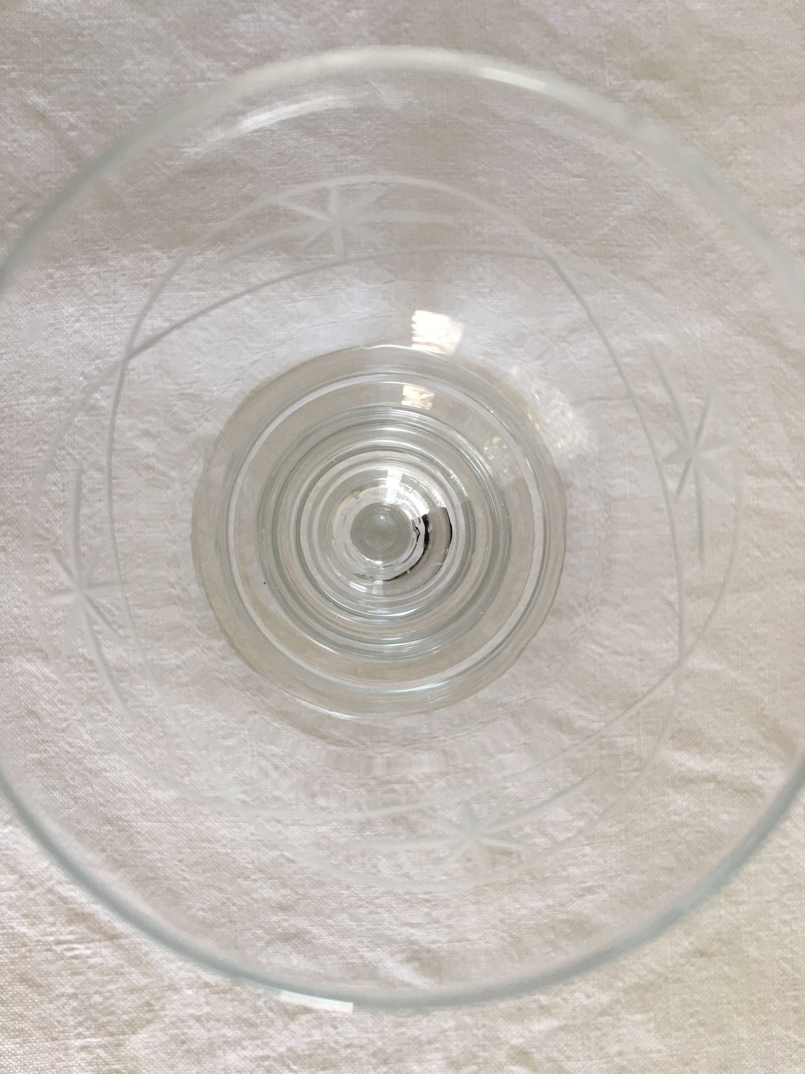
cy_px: 537
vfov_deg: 61.7
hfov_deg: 48.2
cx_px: 402
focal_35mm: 29
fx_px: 899
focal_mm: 4.15
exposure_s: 1/33
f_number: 2.2
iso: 25
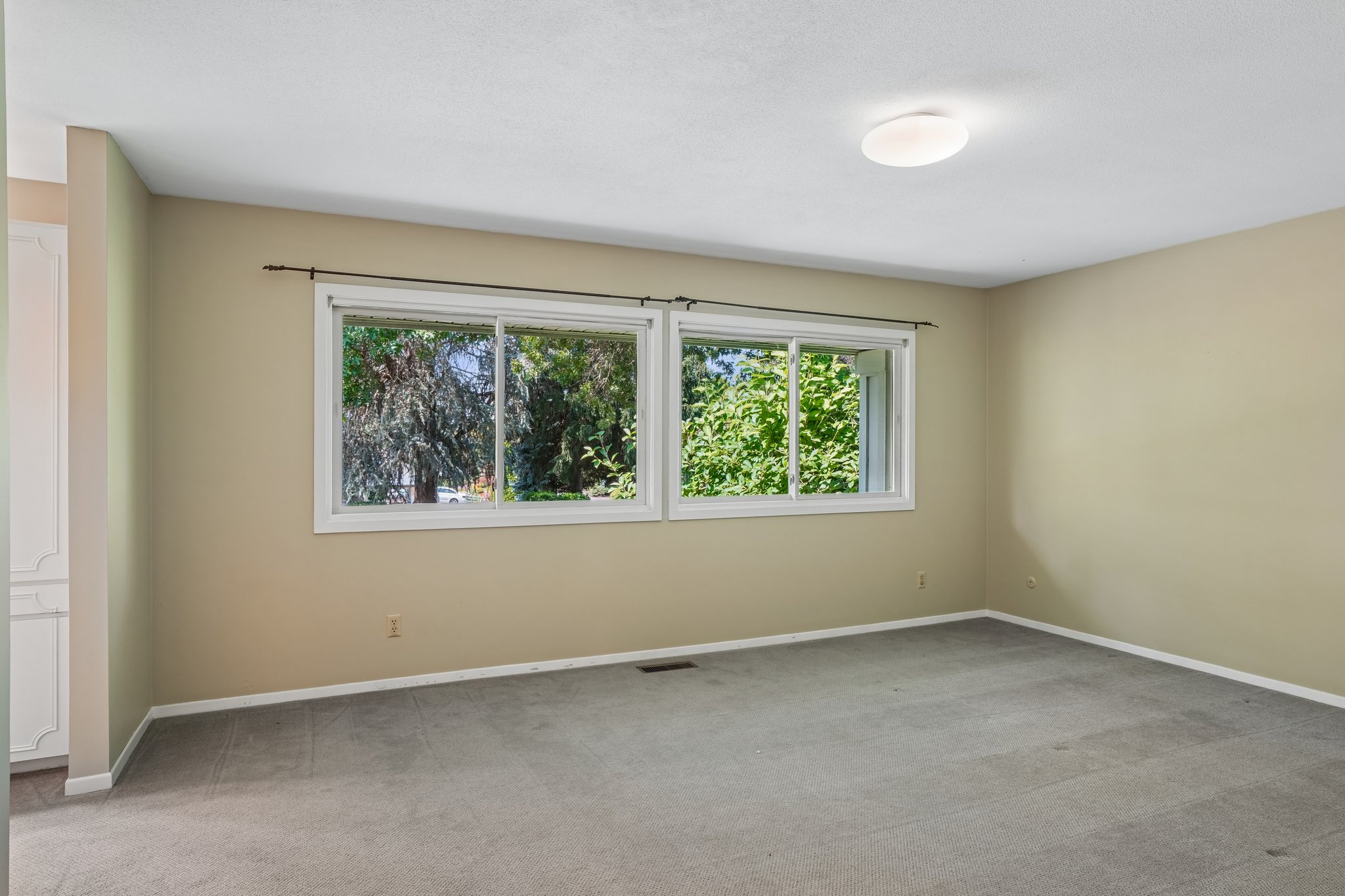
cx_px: 672
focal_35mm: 20
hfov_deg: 84.0
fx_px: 747
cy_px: 448
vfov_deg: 61.9
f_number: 8
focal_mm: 20
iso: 400
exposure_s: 1/13
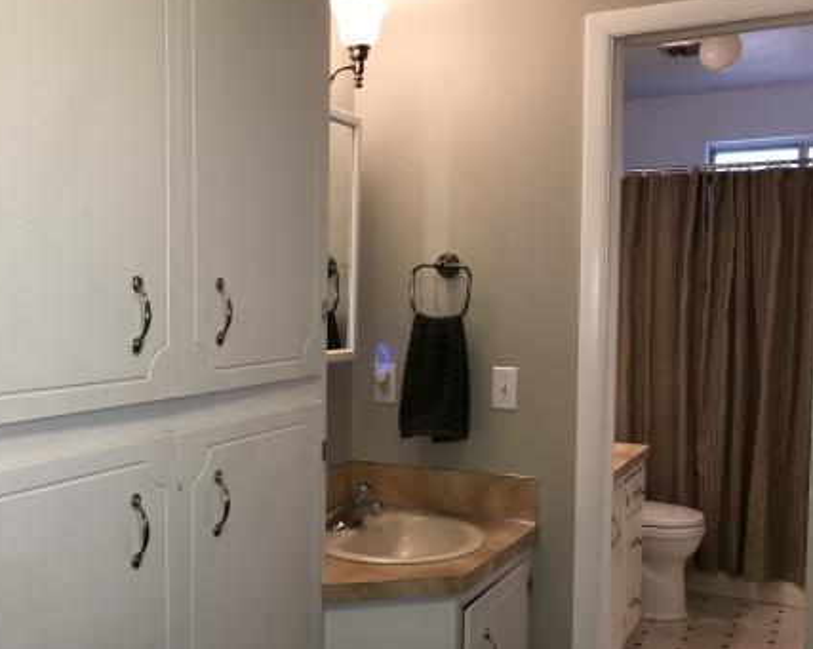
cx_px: 276
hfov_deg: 44.2
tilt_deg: -3.5
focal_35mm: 41
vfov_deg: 36.4
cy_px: 369
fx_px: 986
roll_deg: -0.5
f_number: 1.8
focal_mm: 3.99
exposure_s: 1/38
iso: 20
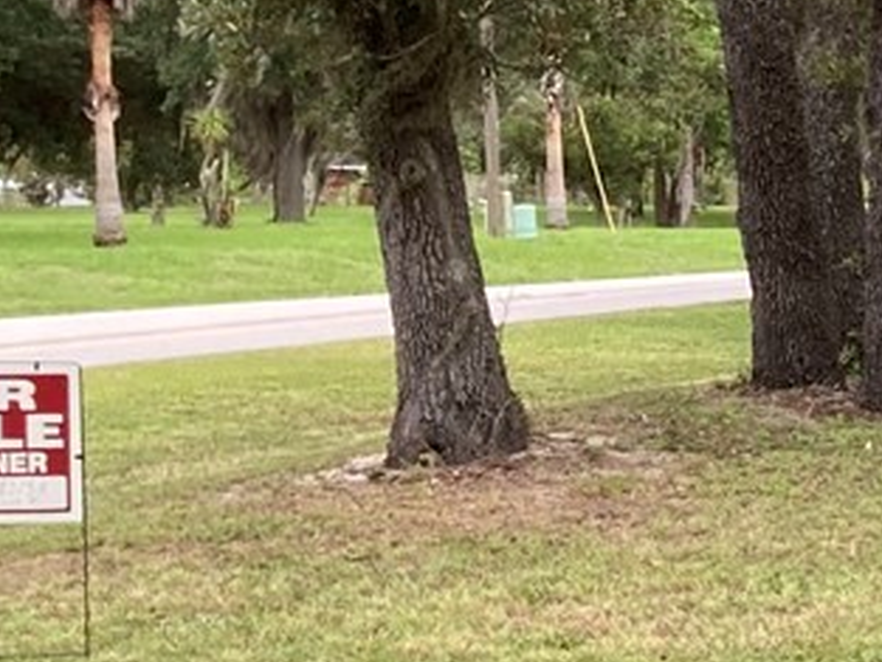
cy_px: 256
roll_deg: +2.1
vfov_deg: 10.4
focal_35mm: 143
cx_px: 1930
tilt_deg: -1.4
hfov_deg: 11.9
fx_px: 3645
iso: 20
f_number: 1.8
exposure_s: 1/400
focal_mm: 3.99
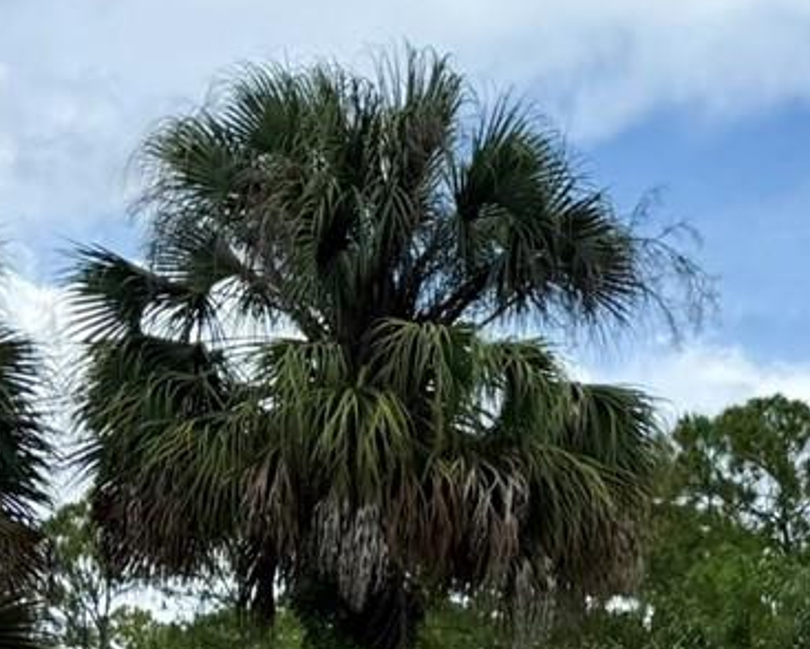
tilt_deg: +2.2
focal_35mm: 102
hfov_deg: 17.4
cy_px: 892
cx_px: 1112
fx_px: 2447
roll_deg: -1.5
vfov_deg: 14.4
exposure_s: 1/4975
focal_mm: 6.76
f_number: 1.78
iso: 80
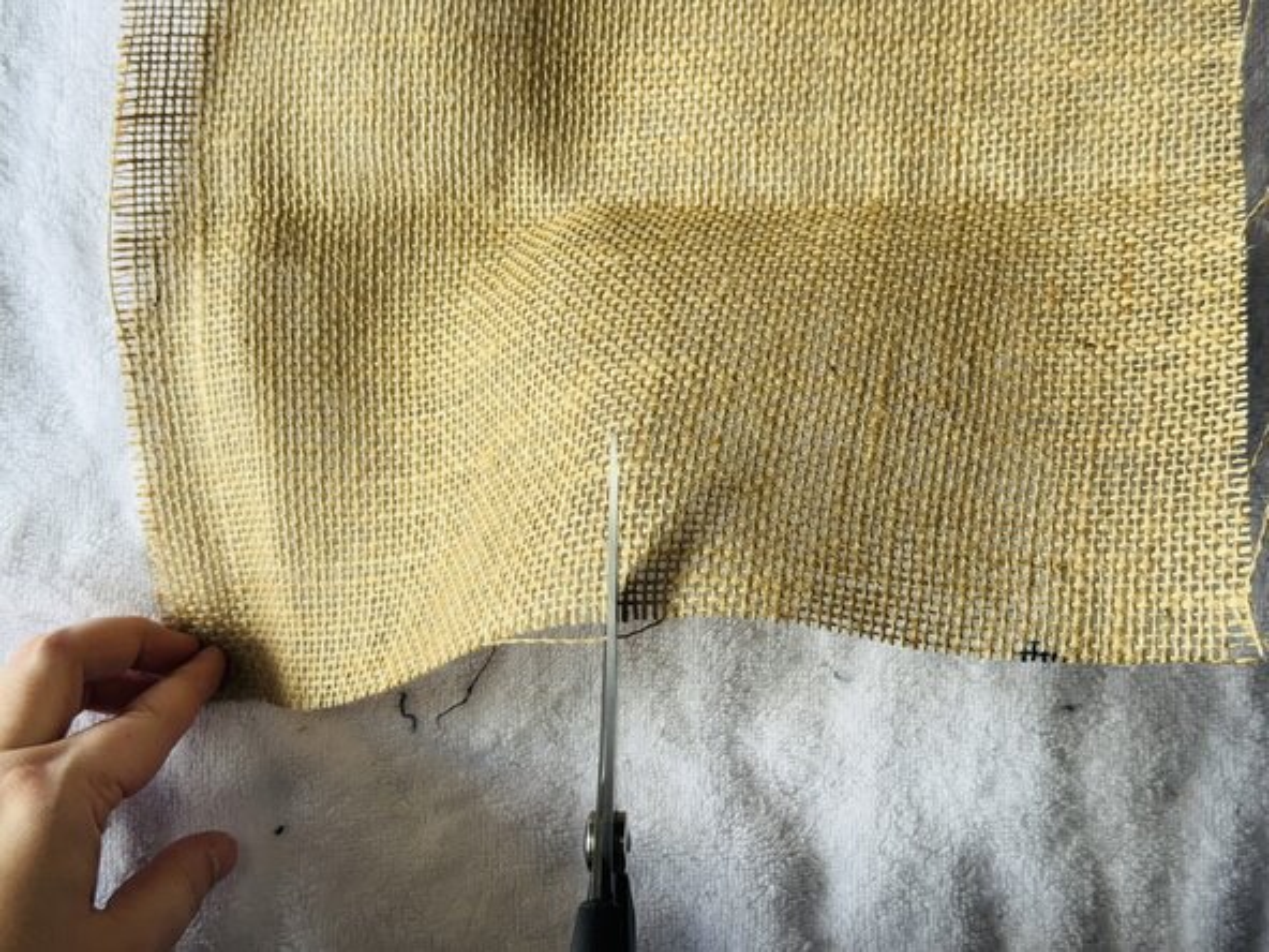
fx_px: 1760
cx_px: 634
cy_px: 476
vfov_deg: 30.3
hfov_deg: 39.7
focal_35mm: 48
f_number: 1.78
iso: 50
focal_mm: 6.76
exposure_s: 1/120
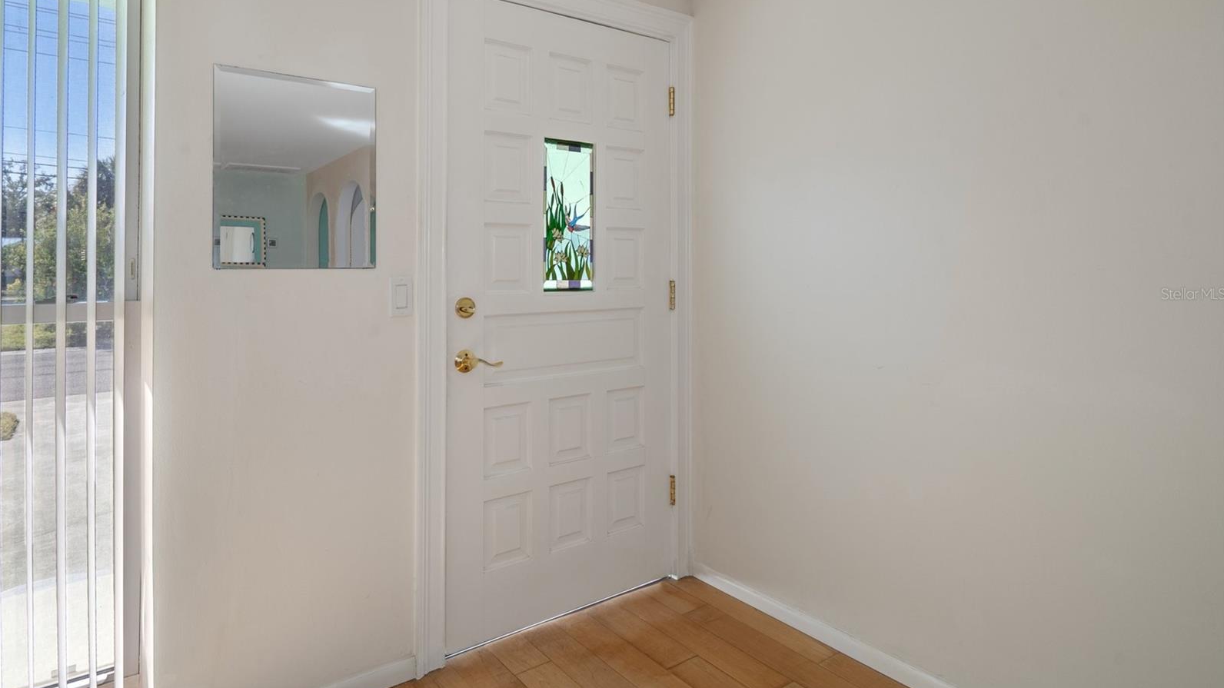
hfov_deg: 86.6
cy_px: 294
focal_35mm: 20
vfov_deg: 55.6
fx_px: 649
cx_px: 614
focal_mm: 19
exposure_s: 1/8
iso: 320
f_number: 8
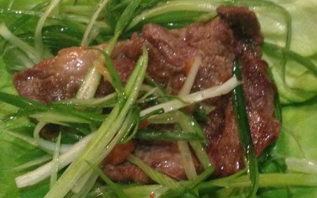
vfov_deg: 16.5
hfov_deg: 26.1
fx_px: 682
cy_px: 61
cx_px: 138
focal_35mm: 79
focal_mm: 4.12
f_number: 2.4
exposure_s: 1/15
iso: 400
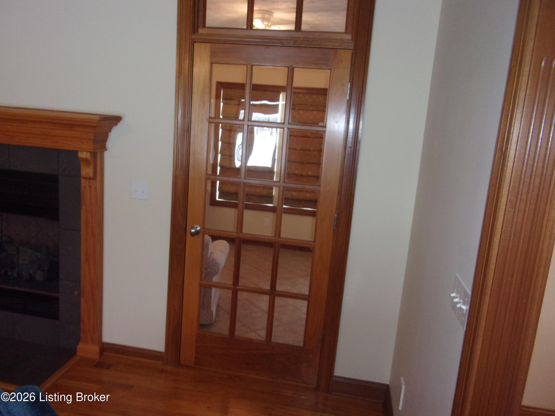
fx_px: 449
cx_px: 278
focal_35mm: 28
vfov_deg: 49.7
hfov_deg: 63.4
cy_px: 208
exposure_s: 1/34
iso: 320
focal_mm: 5.1
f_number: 3.9
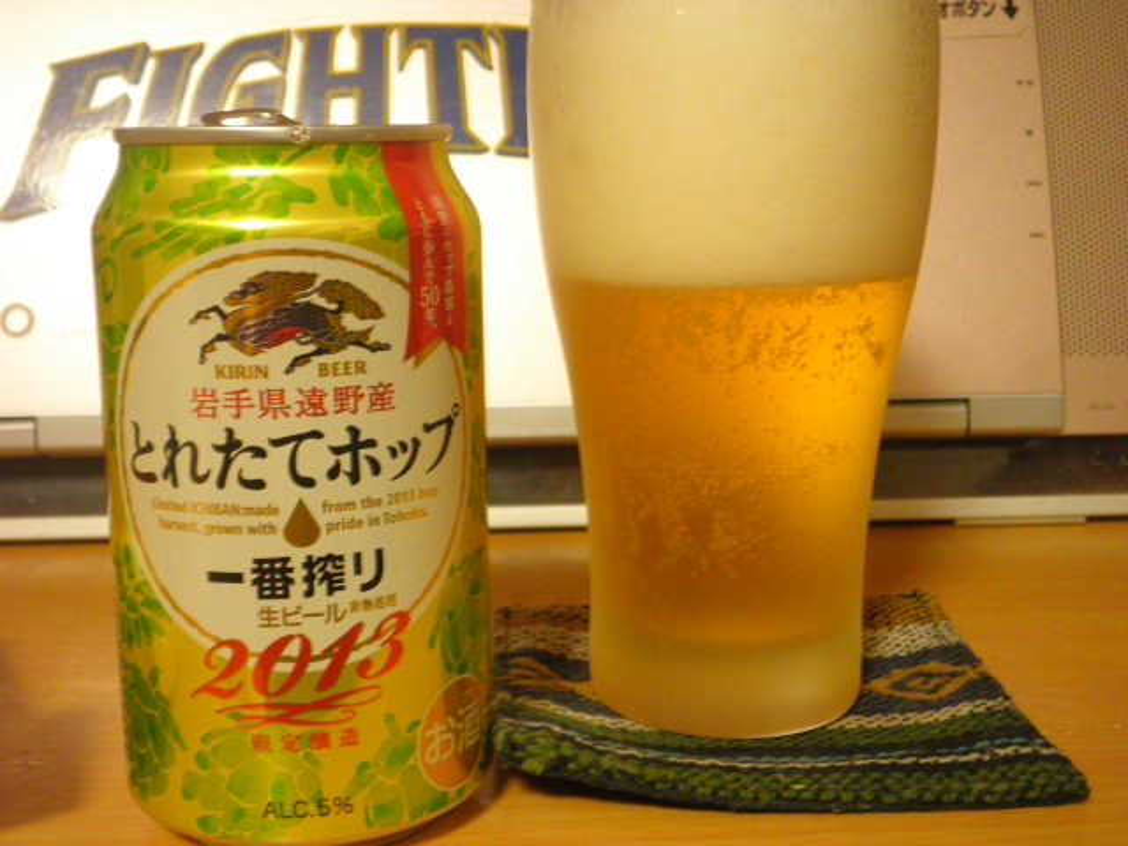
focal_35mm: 47
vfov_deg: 30.9
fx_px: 1532
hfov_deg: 40.4
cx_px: 564
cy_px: 423
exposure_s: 1/6
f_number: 3.4
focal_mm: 8.3
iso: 160
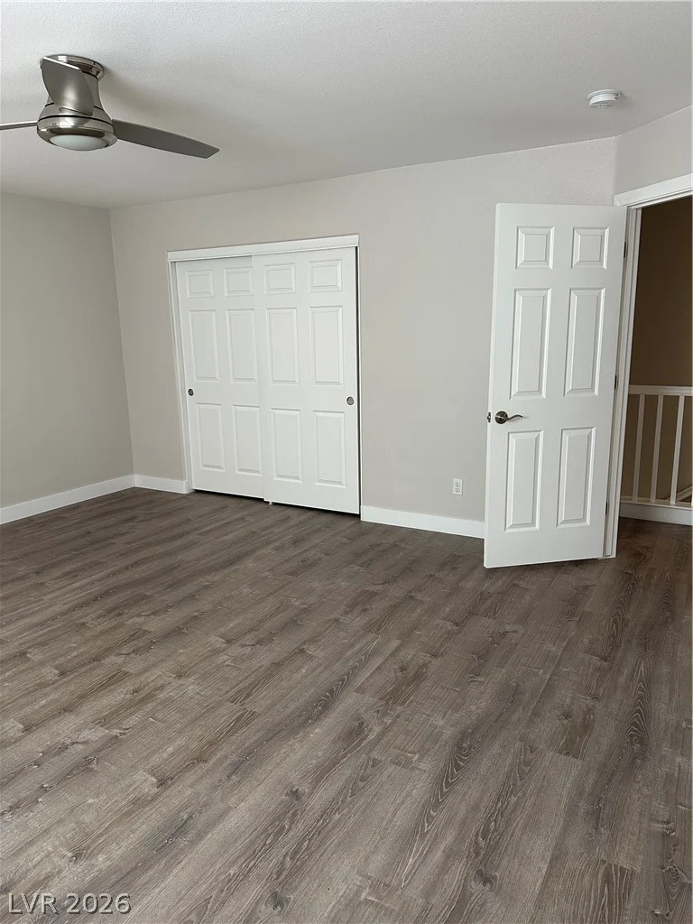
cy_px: 462
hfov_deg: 56.8
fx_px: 641
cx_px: 346
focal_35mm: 24
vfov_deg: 71.6
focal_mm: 6.86
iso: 250
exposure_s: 1/99
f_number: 1.78
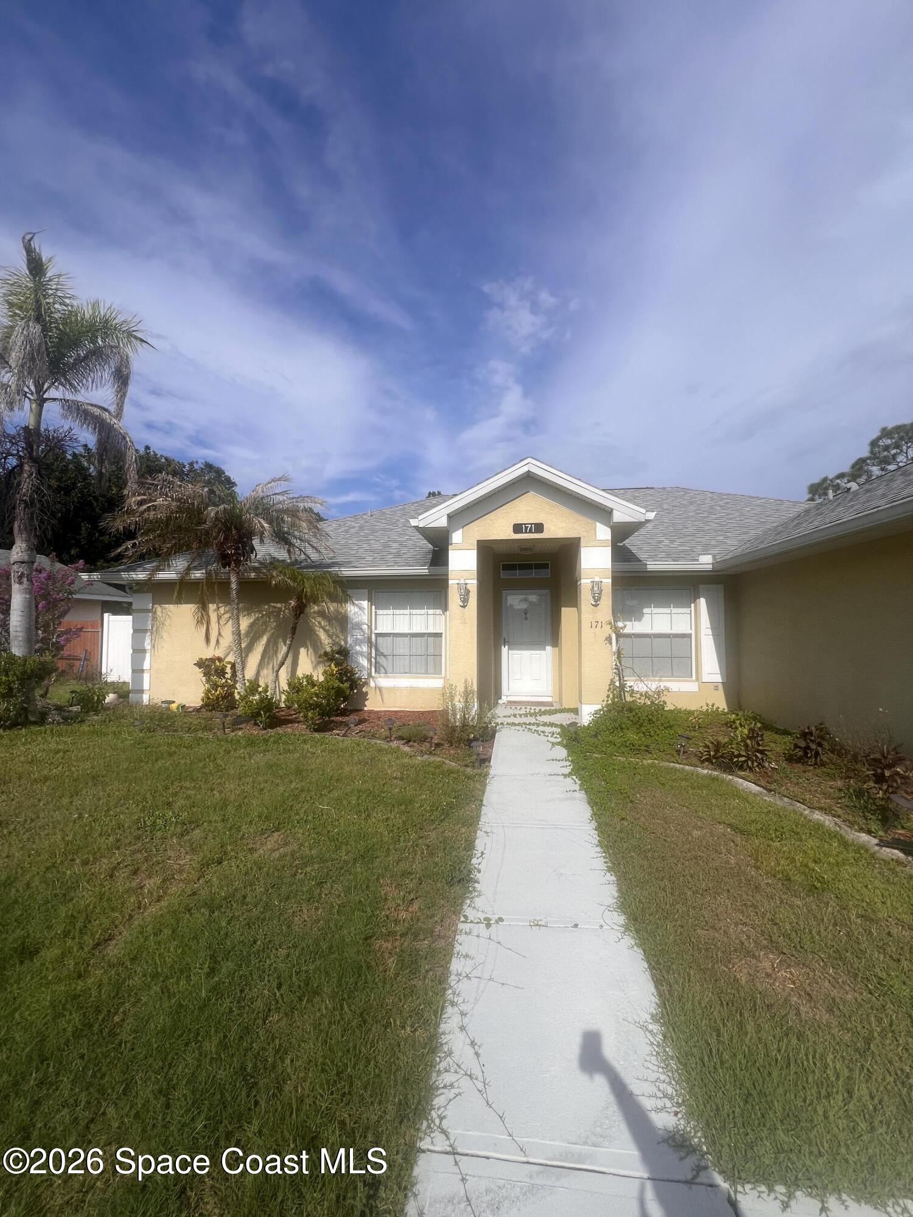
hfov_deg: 89.9
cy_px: 608
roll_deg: +0.3
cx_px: 456
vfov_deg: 106.2
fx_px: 457
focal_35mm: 13
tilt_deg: +4.1
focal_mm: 1.57
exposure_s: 1/3125
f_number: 1.8
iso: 32
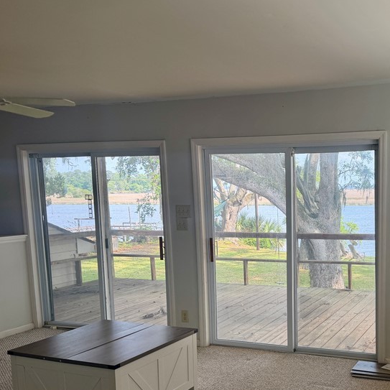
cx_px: 322
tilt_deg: -6.9
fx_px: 510
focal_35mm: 40
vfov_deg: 41.3
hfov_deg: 39.9
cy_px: 262
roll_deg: +0.1
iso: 80
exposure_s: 1/301
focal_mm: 6.76
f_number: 1.78
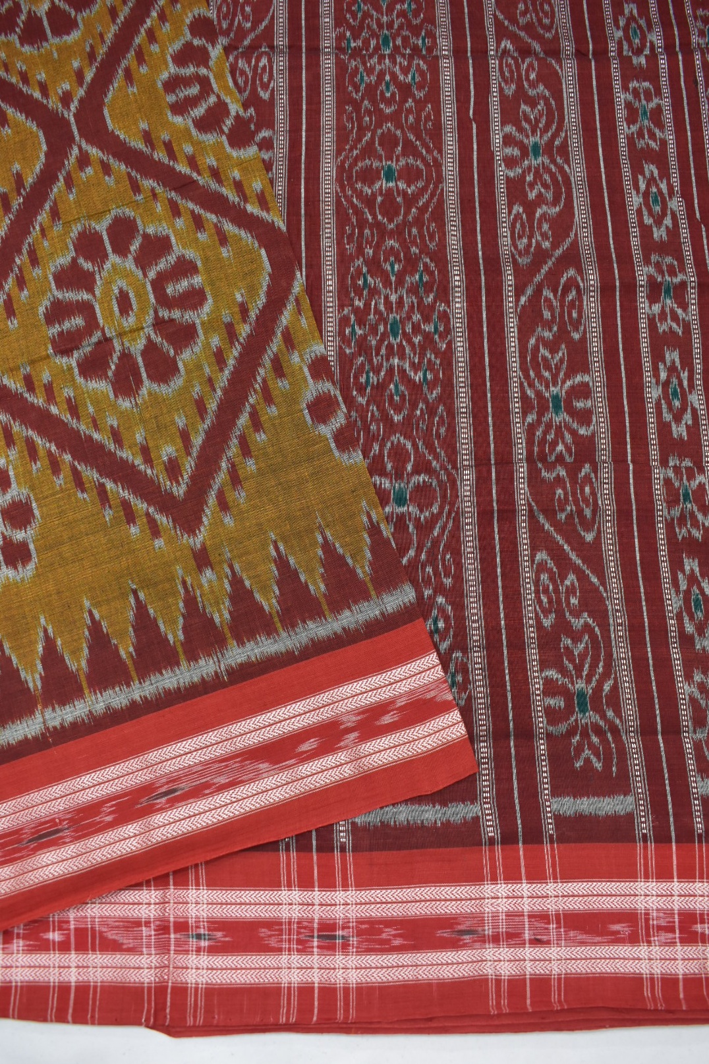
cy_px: 532
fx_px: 887
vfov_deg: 61.9
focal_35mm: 30
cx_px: 354
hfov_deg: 43.6
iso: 640
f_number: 5.6
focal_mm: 20
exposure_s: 1/40
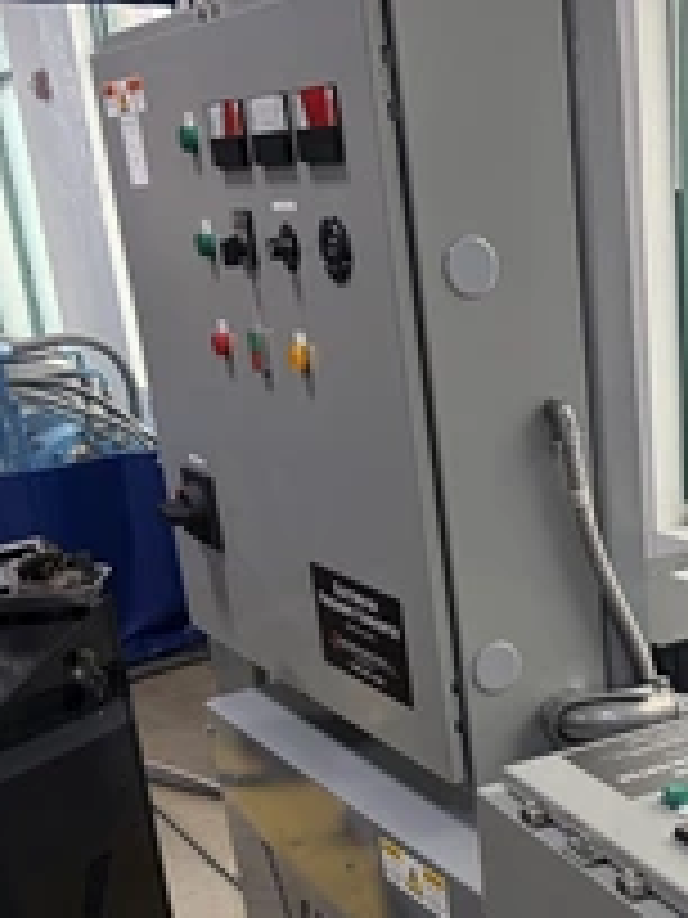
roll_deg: +2.9
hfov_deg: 27.2
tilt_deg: -20.8
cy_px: 702
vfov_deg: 36.5
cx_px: 666
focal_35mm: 51
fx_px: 1352
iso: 40
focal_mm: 5.96
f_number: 1.6
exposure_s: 1/178
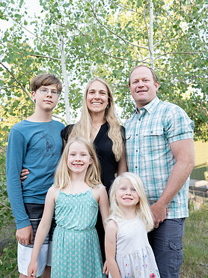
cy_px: 151
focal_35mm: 28
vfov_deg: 63.3
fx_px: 224
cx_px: 108
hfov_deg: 49.7
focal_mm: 24
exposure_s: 1/160
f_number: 3.2
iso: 320
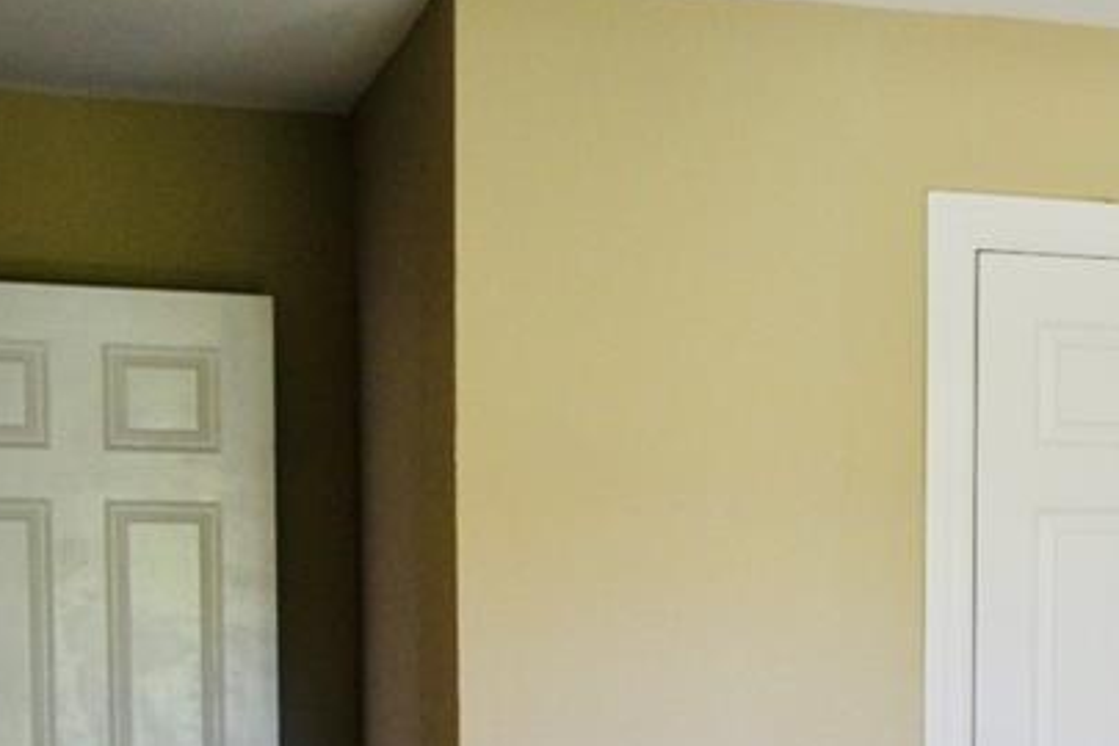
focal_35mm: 87
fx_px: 2712
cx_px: 1149
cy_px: 796
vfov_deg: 15.3
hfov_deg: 22.3
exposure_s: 1/60
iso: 720
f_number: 4
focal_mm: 23
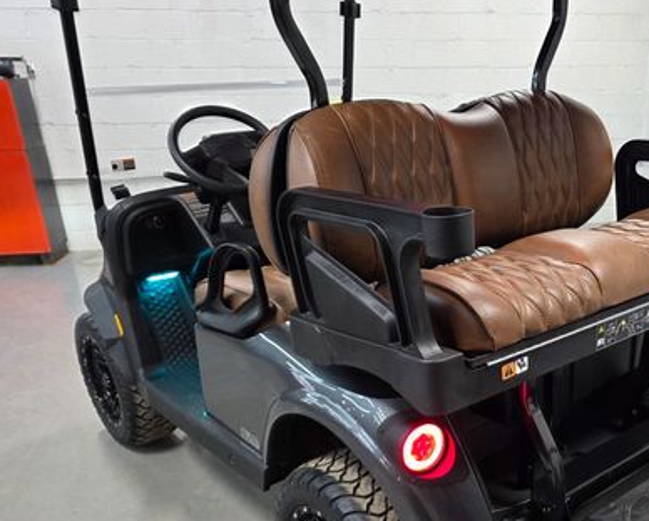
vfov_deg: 39.3
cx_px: 485
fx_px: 711
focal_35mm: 37
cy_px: 377
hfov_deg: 47.3
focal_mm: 6.3
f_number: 1.7
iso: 160
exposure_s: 1/120
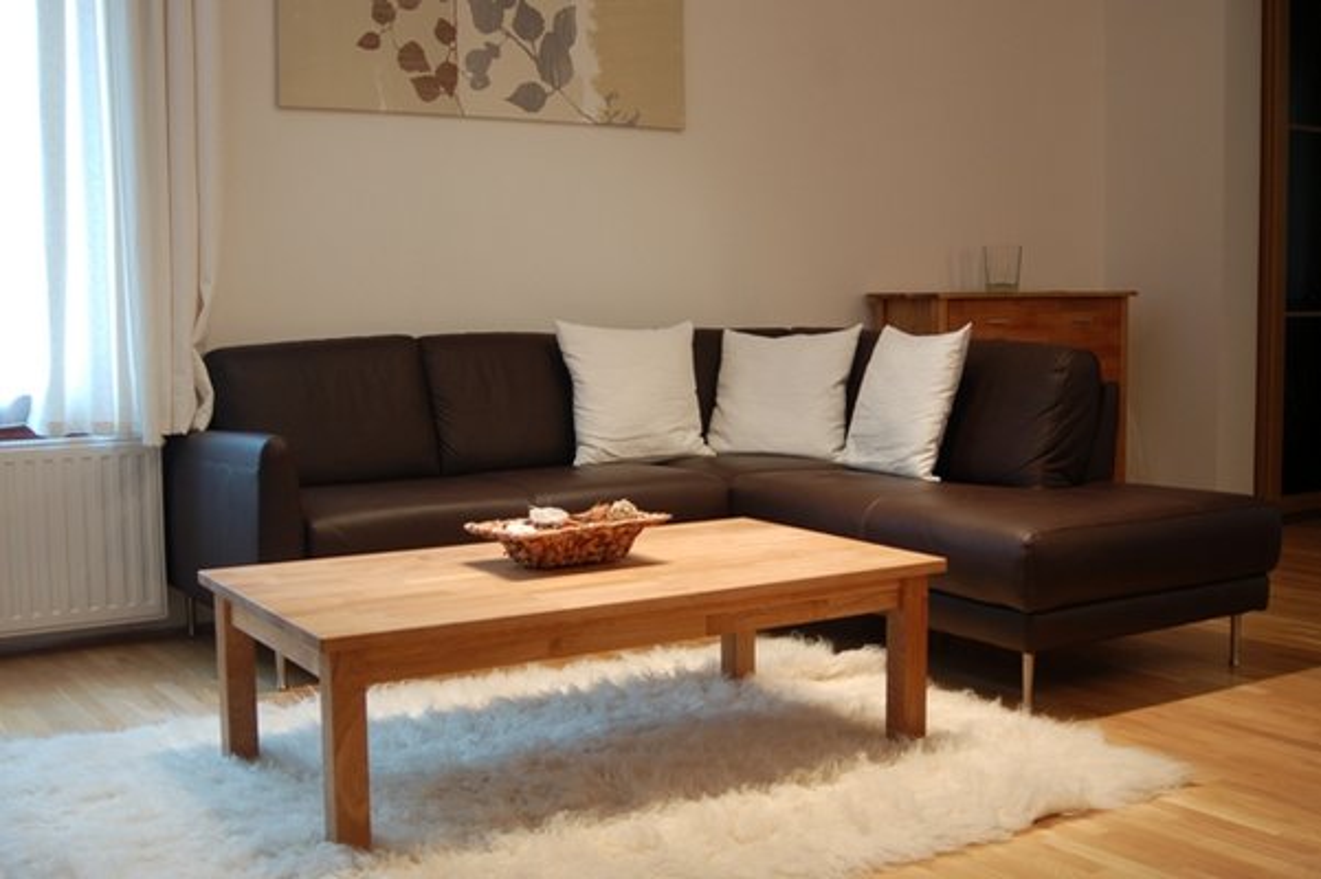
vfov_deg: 31.9
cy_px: 440
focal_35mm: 42
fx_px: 1540
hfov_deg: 46.4
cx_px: 660
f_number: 3.3
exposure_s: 1/6
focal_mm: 28
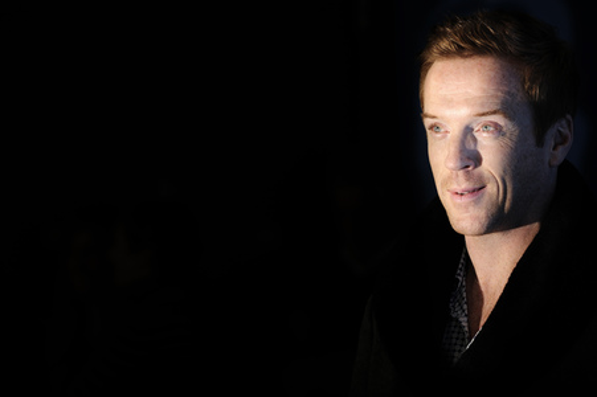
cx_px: 298
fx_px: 3314
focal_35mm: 200
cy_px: 198
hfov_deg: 10.3
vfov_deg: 6.9
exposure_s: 1/200
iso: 200
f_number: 6.3
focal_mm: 200
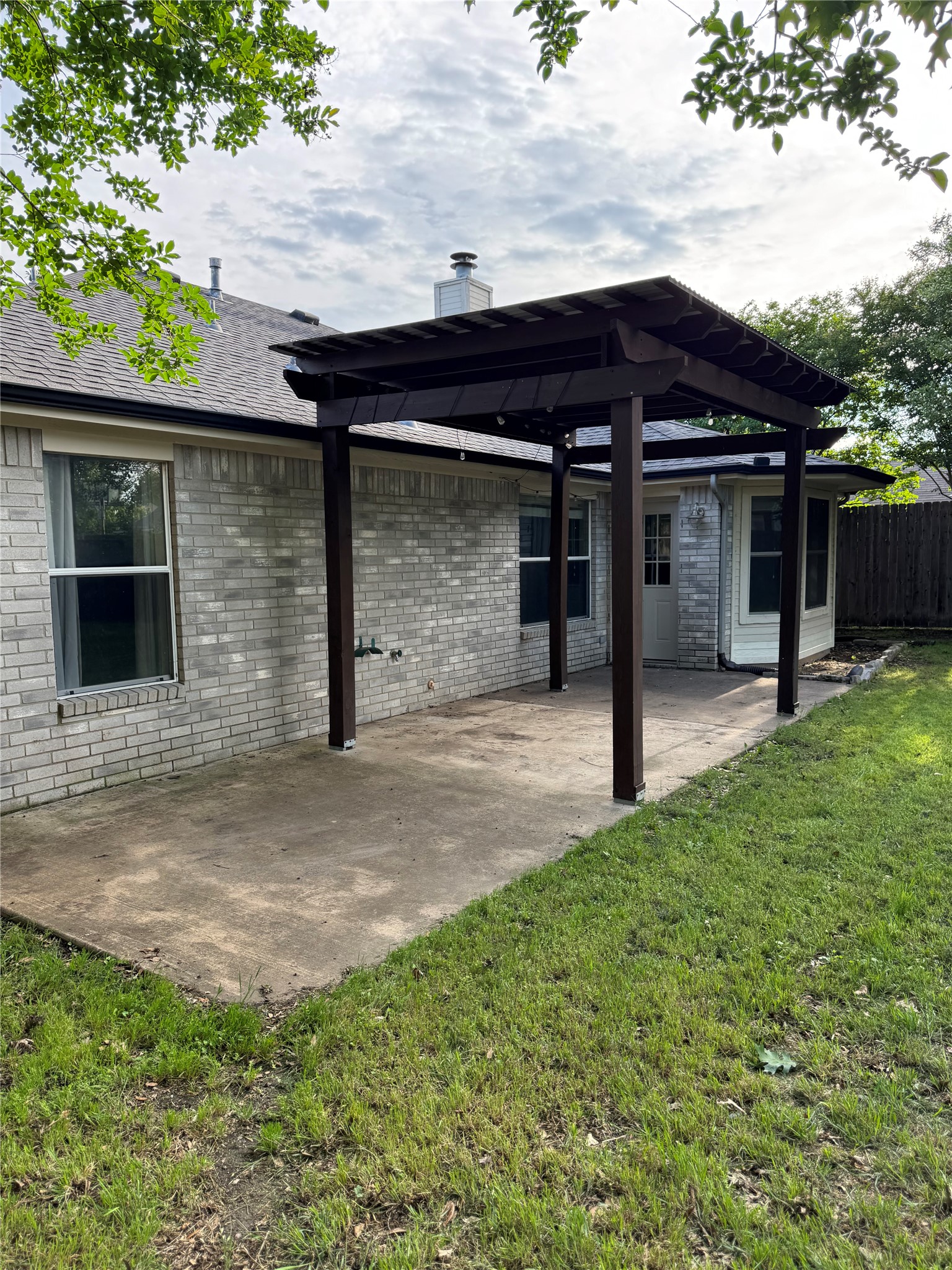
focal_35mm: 24
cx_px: 476
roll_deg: +0.8
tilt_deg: -5.8
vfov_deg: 71.6
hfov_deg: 56.8
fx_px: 880
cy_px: 635
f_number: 1.78
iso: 80
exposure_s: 1/412
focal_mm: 6.76
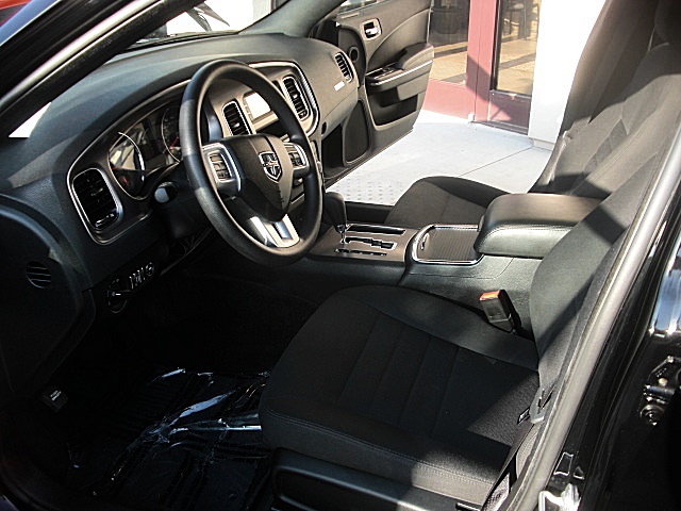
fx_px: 708
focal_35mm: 36
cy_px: 256
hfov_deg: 51.4
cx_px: 340
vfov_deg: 39.7
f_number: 2.8
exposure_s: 1/100
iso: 50
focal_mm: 6.3
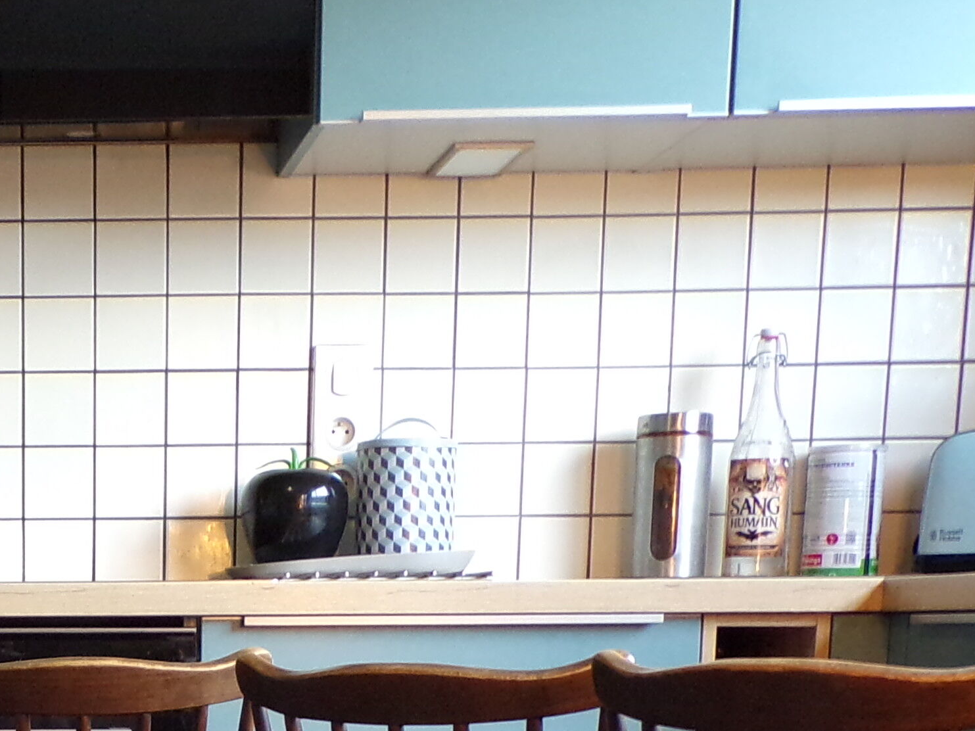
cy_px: 1066
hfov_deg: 21.5
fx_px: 2450
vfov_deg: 15.7
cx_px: -47
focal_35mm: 87
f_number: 3.1
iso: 200
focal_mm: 5
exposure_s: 1/20
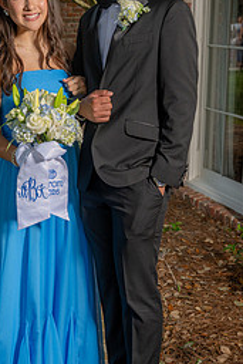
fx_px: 728
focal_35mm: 72
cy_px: 162
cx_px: 94
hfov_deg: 18.9
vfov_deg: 28.0
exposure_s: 1/160
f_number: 5.6
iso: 100
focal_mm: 41
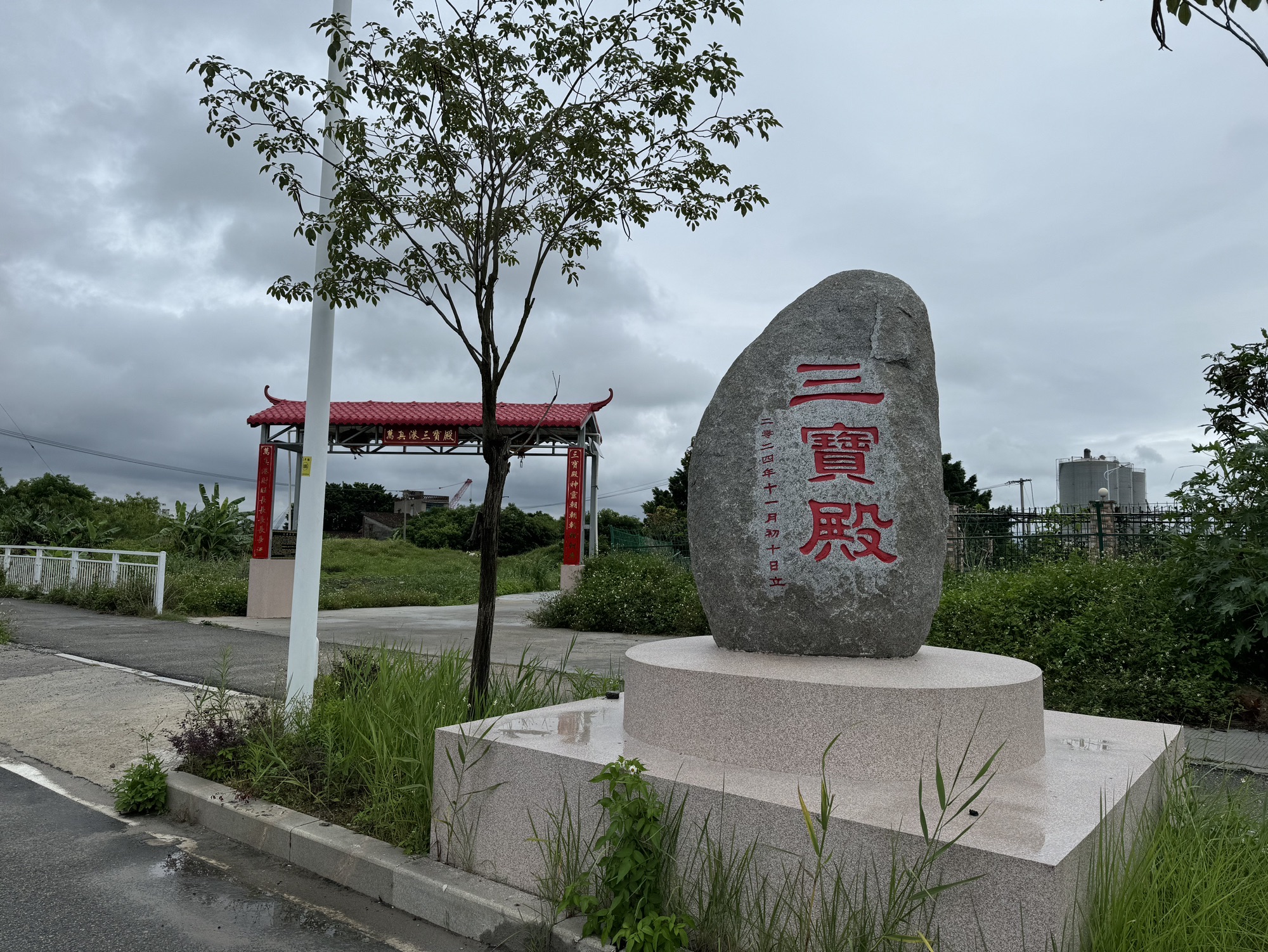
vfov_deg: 56.9
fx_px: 880
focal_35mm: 24
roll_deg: -1.5
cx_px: 634
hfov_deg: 71.6
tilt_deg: +5.0
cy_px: 476
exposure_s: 1/2833
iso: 80
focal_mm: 6.76
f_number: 1.78
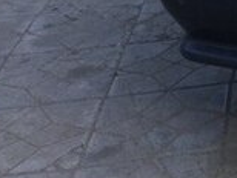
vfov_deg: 11.0
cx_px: 466
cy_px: -163
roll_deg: +2.6
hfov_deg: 13.6
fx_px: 850
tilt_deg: -15.7
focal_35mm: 124
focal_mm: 4.15
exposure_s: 1/547
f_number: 2.2
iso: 32
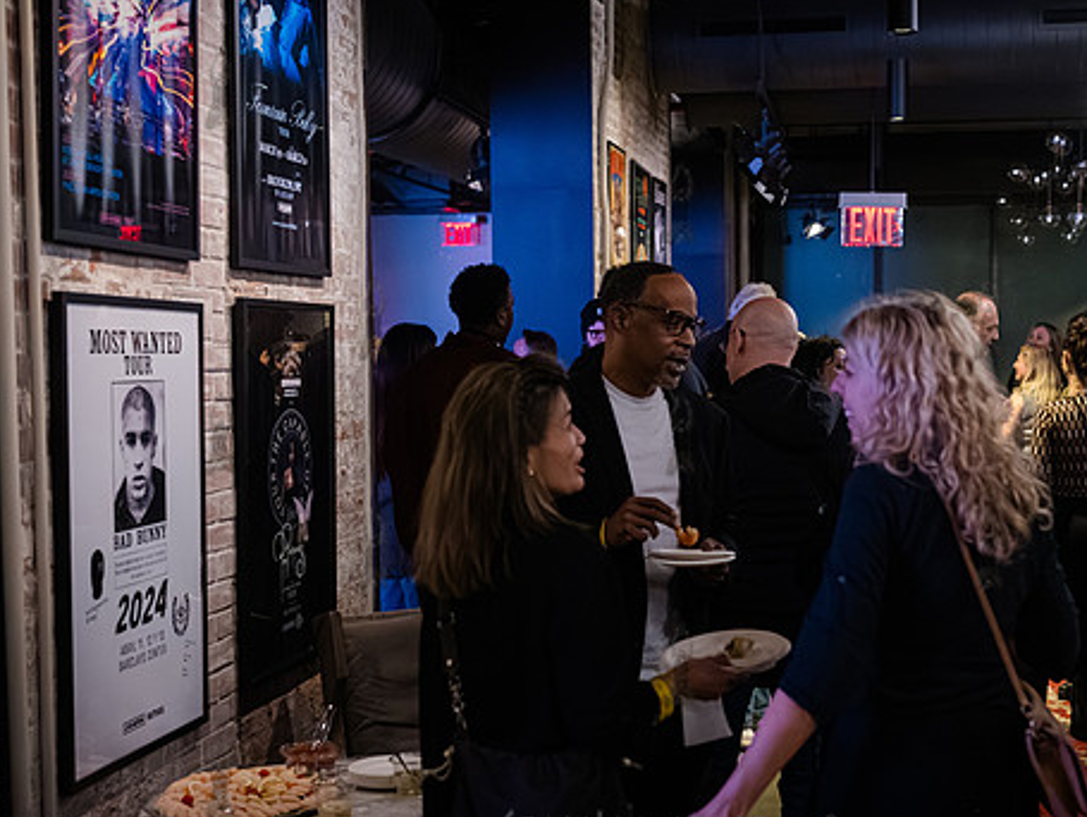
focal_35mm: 50
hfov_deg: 37.9
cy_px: 432
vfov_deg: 29.1
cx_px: 678
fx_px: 1571
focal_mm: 39
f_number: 2.8
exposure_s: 1/250
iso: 16000
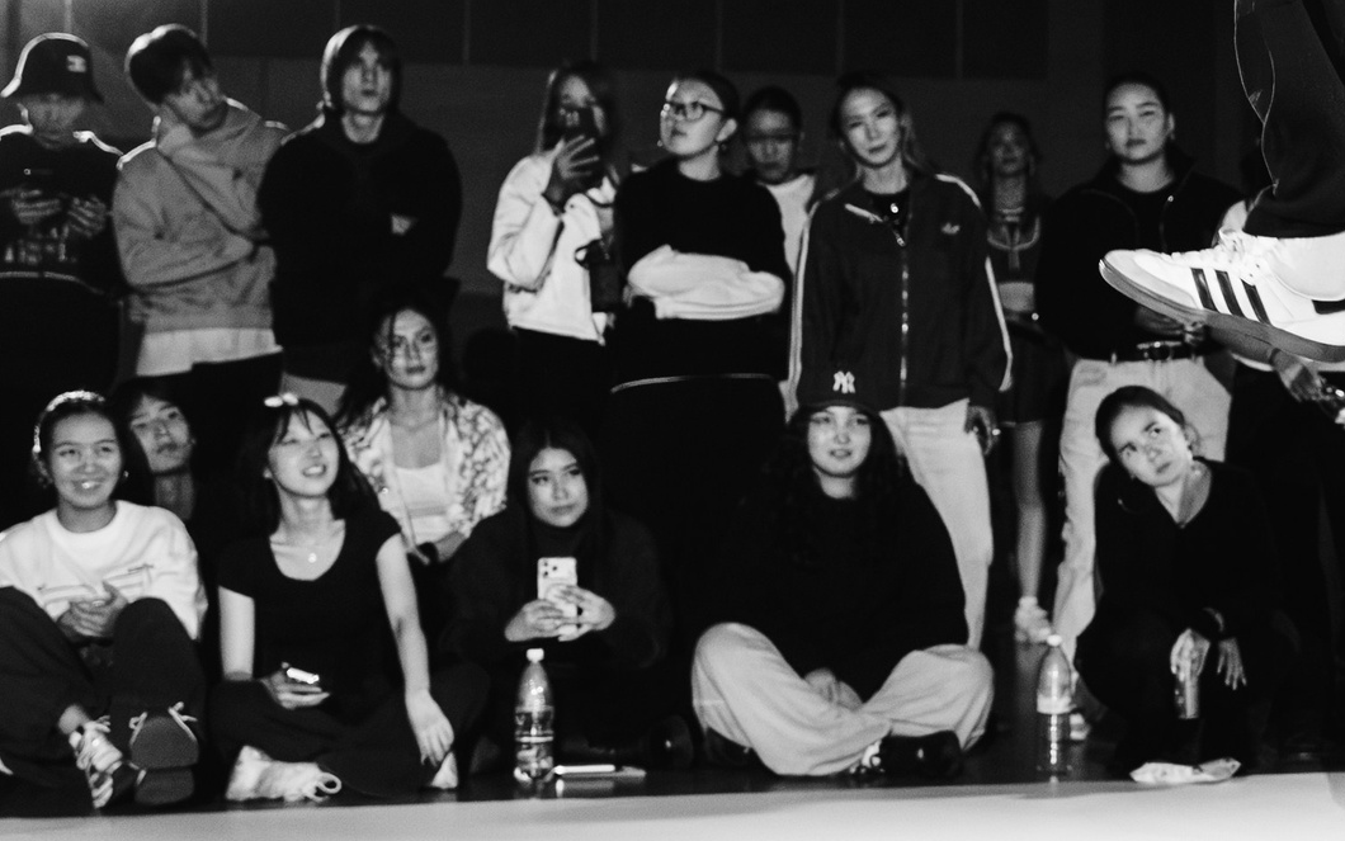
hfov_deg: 22.4
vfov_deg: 14.4
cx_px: 1258
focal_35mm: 90
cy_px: 87
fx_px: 3300
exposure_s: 1/800
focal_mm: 31
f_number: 2.8
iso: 3200
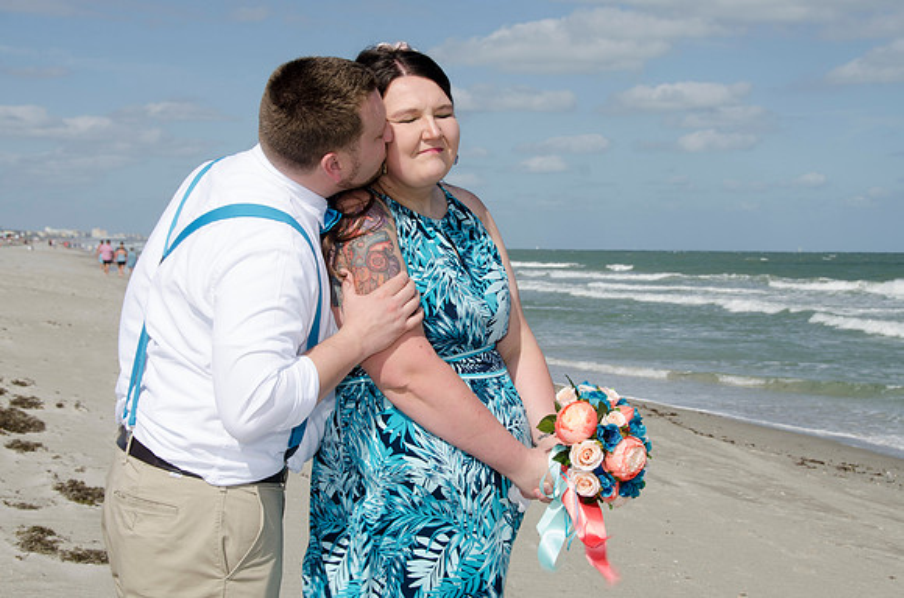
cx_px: 452
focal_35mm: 70
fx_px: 1748
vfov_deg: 19.4
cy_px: 299
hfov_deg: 29.0
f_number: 11
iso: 100
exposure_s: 1/250
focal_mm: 44
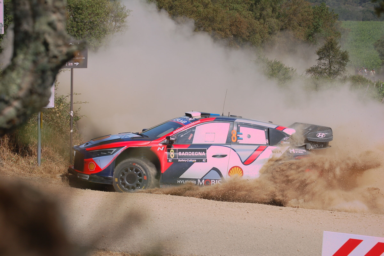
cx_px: 192
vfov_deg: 13.0
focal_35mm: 105
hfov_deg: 19.5
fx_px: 1119
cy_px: 128
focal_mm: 70
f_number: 7.1
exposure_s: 1/800
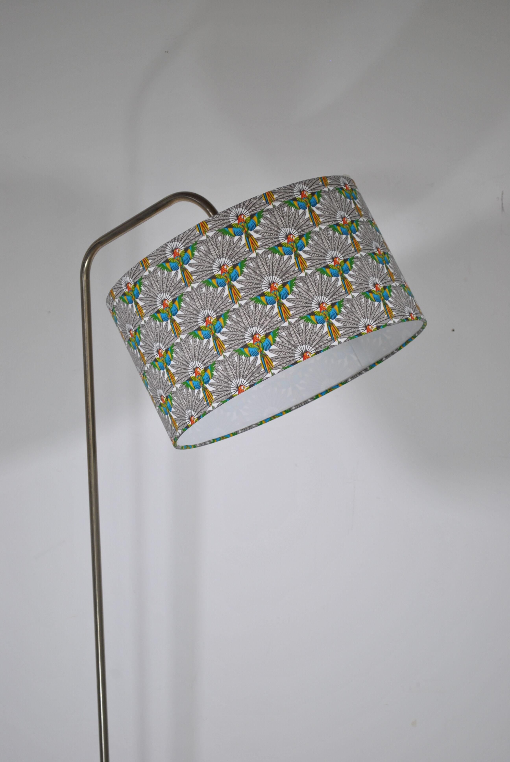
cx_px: 255
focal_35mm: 82
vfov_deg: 24.6
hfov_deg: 16.6
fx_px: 1748
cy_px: 381
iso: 200
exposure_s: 1/50
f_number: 5.6
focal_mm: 55
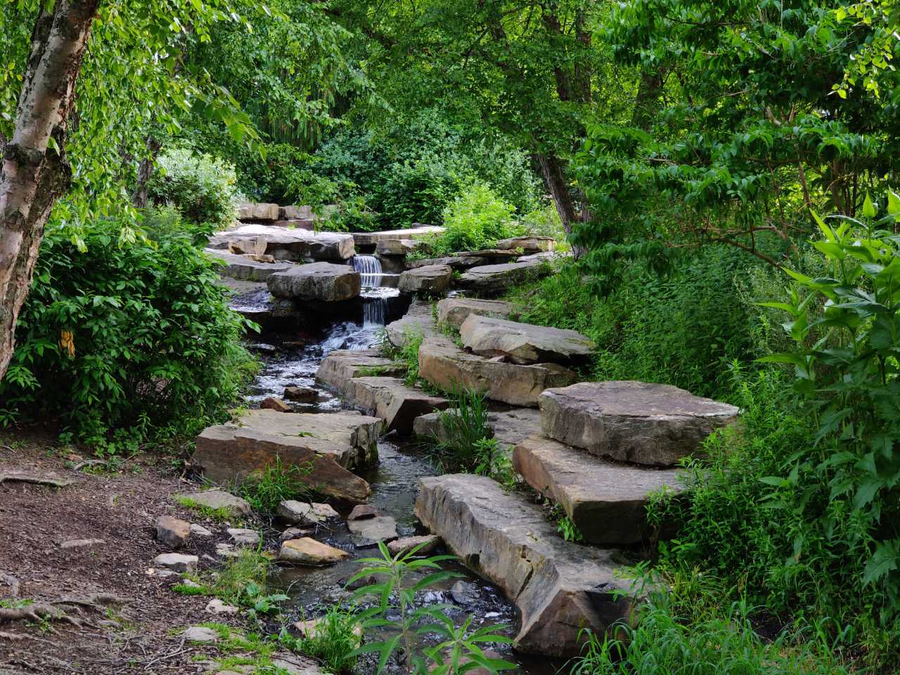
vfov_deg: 22.3
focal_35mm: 66
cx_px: 450
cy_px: 338
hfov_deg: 29.4
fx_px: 1716
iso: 320
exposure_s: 1/50
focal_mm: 6.2
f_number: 2.2
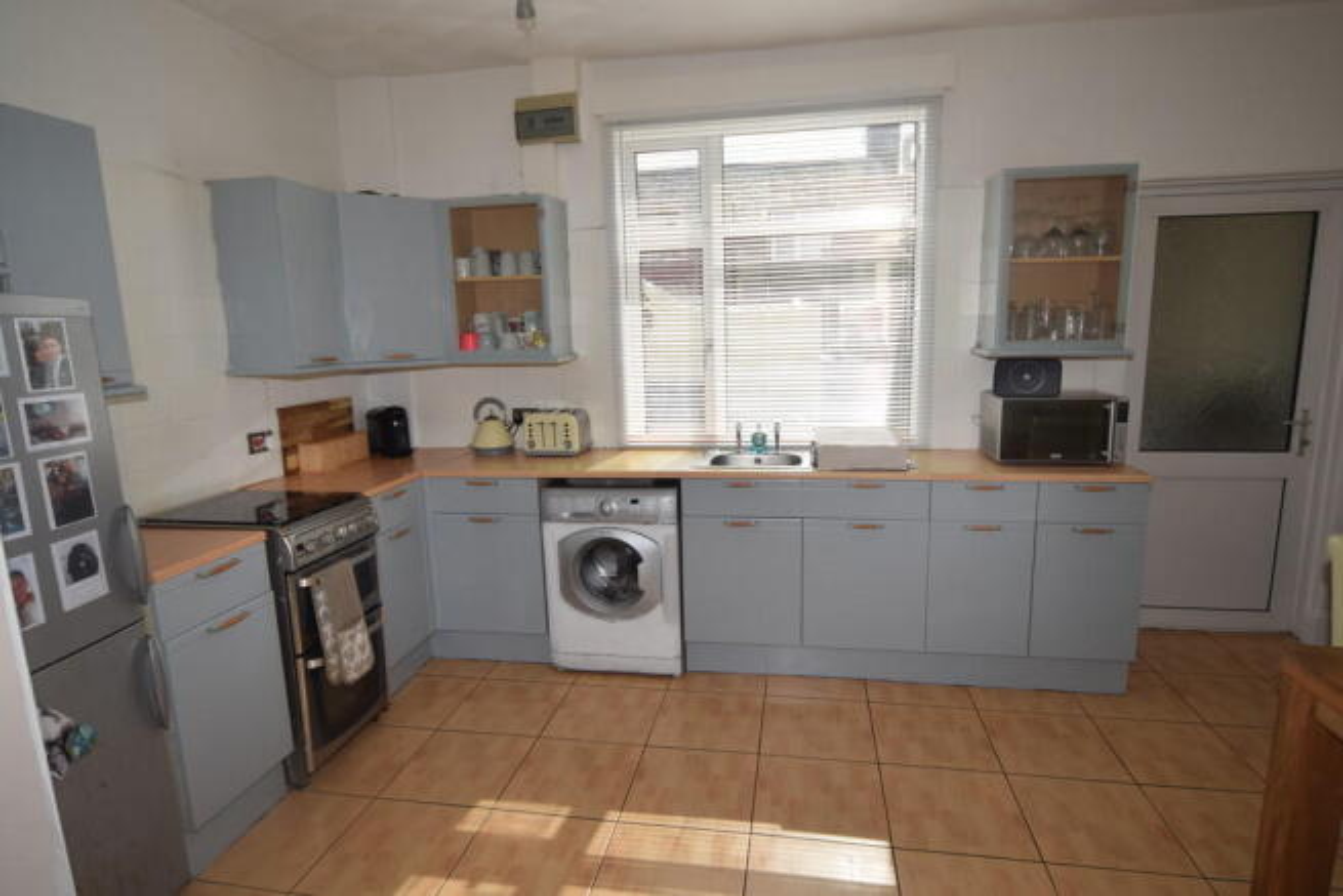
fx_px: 672
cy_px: 448
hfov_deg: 90.0
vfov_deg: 67.4
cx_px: 672
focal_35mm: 18
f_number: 6.3
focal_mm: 12
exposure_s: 1/160
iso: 100
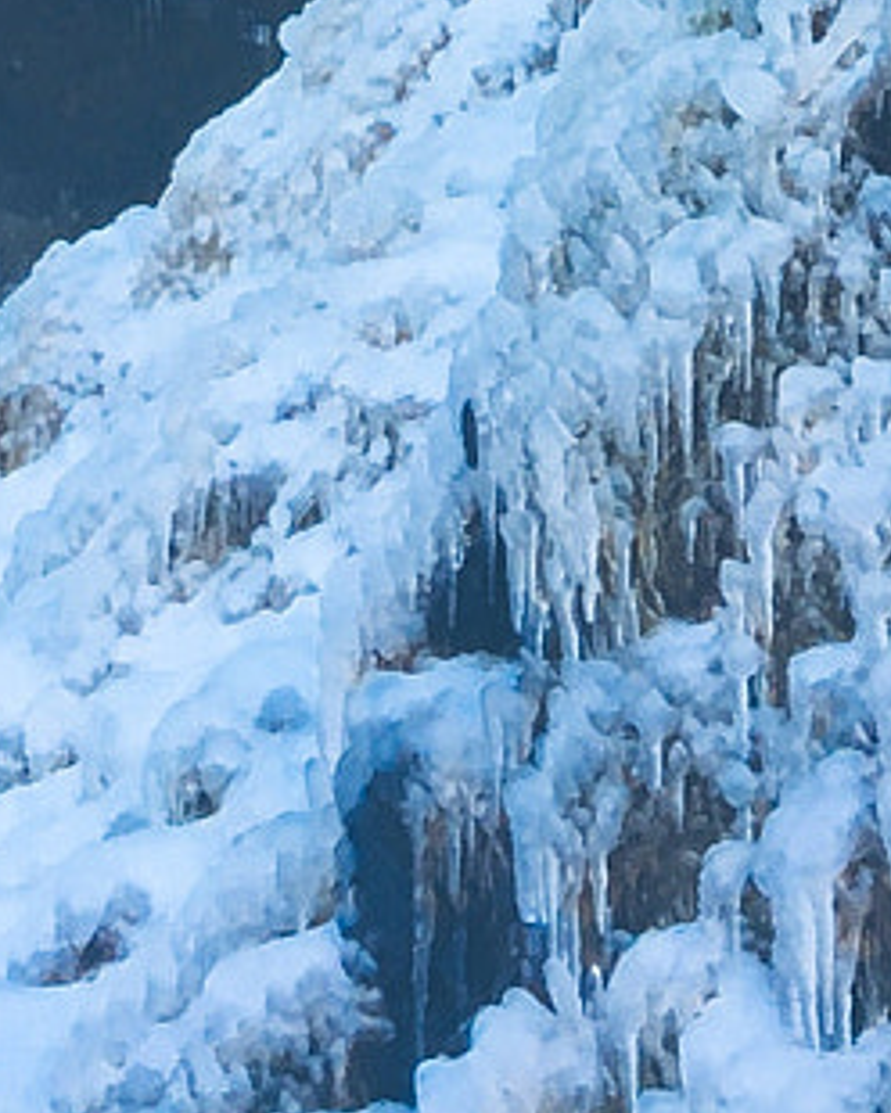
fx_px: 4813
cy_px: -1748
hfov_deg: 10.5
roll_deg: -2.0
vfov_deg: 10.8
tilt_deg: +21.5
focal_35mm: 146
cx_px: -50
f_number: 2.2
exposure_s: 1/33
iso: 25
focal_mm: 4.15
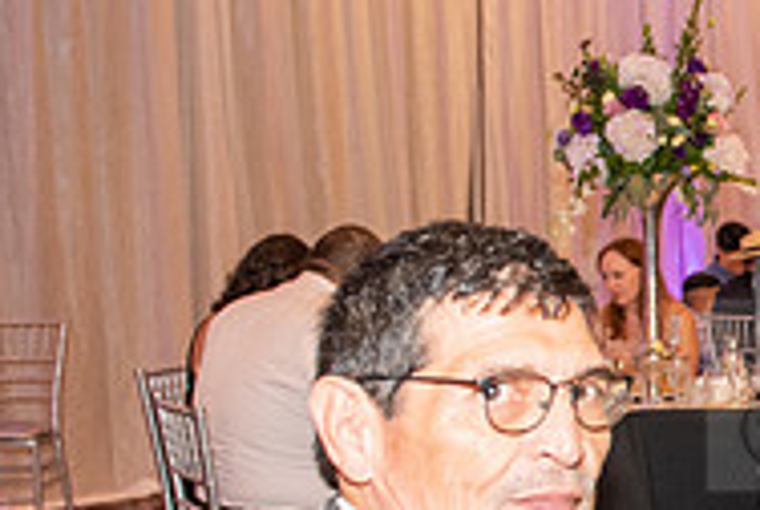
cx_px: 1059
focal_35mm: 74
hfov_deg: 23.3
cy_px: 395
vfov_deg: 18.4
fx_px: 1565
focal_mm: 24
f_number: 3.5
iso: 1600
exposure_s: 1/160
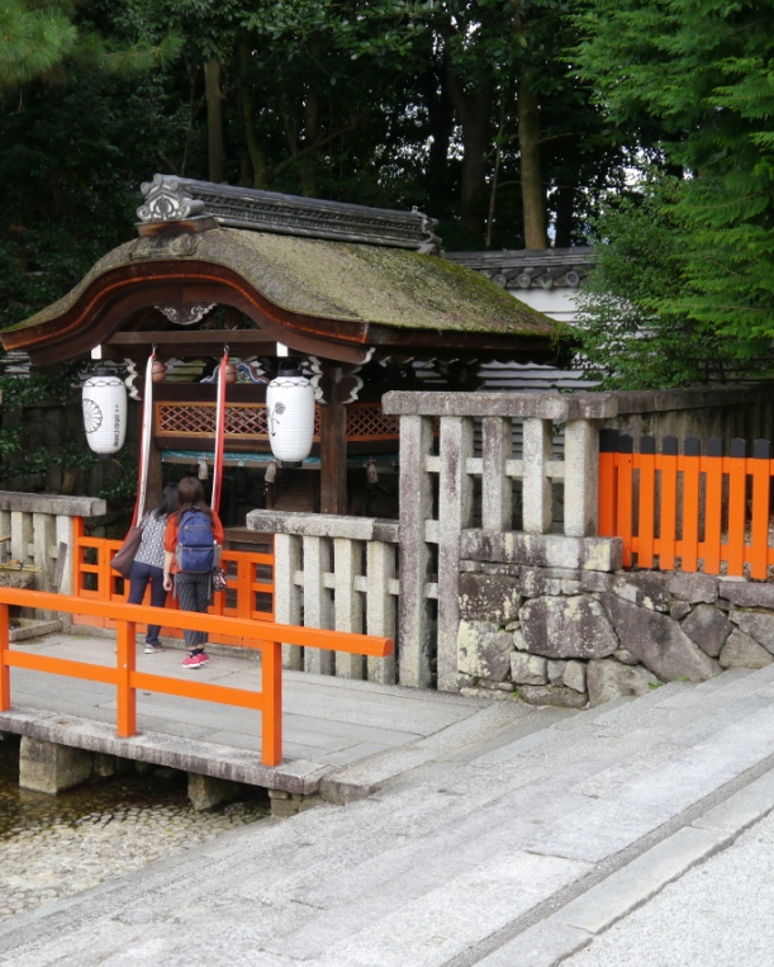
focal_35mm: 55
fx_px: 1574
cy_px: 482
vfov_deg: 34.1
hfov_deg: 27.3
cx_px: 193
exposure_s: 1/125
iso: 160
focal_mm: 21
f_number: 5
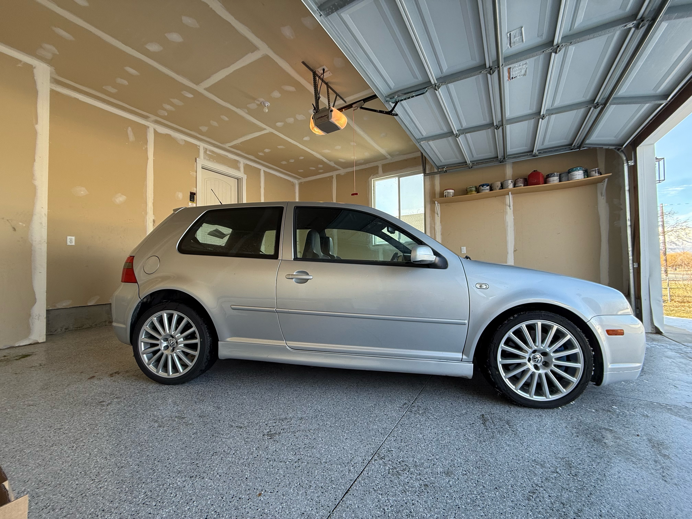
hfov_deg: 102.1
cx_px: 346
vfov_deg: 85.7
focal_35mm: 14
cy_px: 260
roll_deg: +0.8
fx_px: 280
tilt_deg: +1.9
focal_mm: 2.22
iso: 64
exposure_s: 1/121
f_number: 2.2
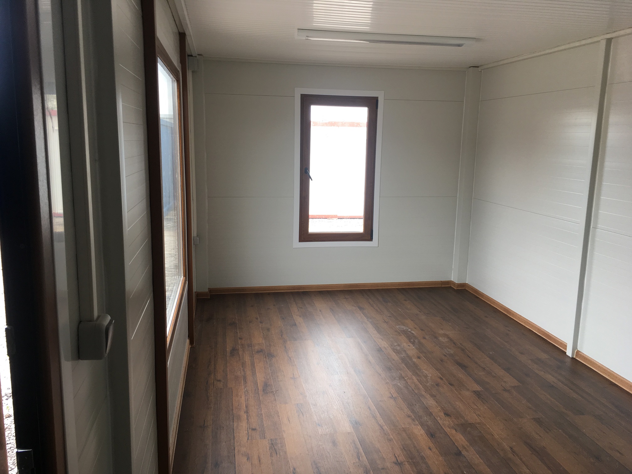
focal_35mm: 29
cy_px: 237
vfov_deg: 48.2
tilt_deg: -11.4
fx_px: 529
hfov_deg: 61.7
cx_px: 316
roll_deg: -0.2
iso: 25
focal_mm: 4.15
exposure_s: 1/50
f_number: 2.2
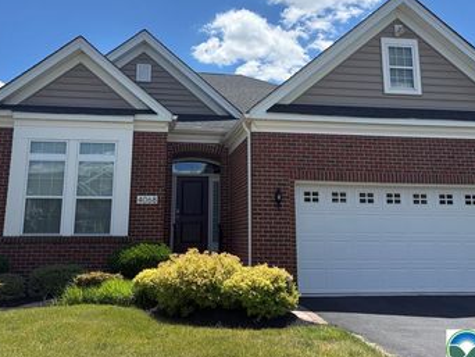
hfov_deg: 48.9
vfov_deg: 37.3
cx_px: 238
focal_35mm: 38
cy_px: 115
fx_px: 522
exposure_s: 1/4065
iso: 50
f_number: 1.6
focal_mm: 5.96
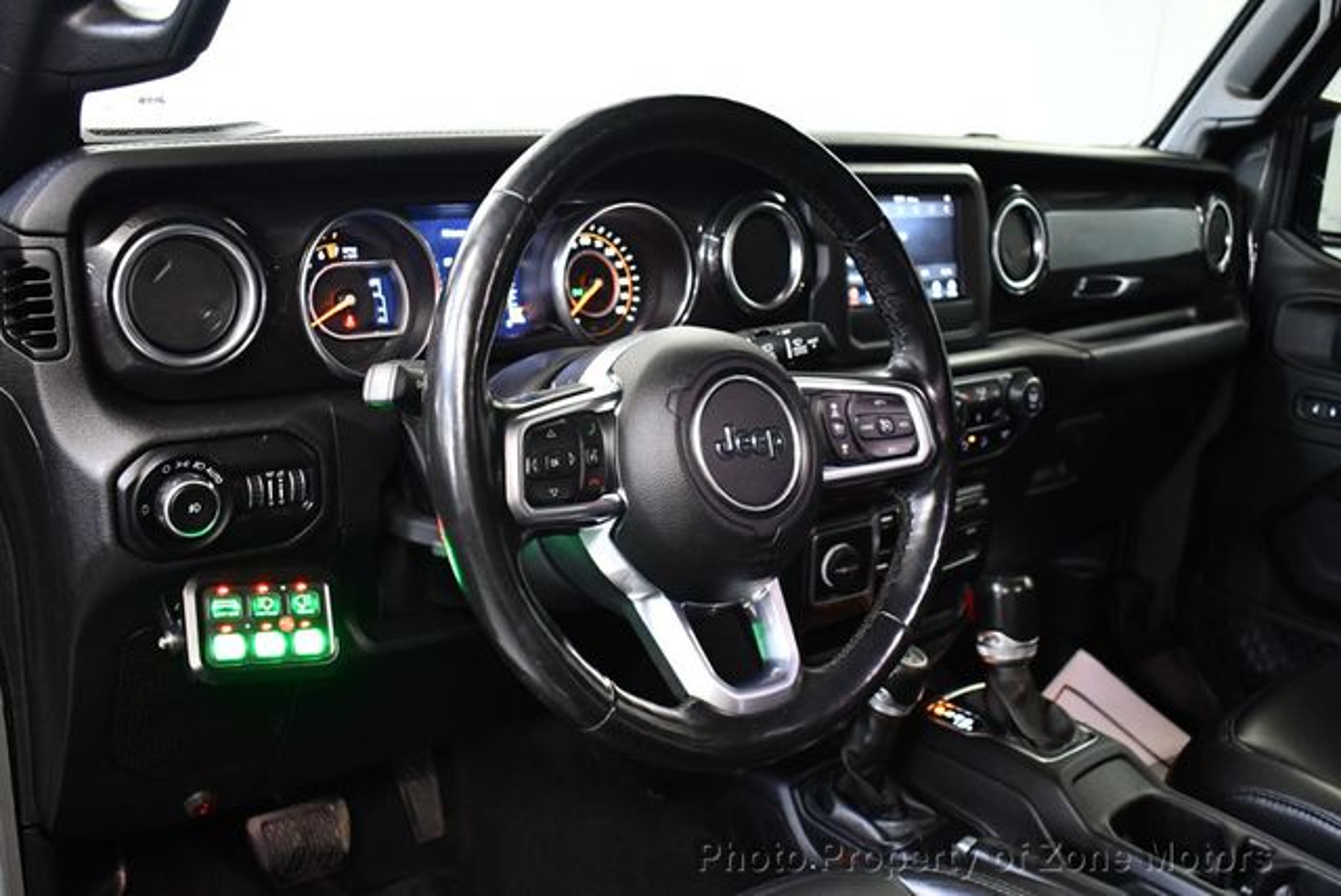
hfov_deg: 53.1
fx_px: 1342
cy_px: 448
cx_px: 670
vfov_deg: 36.9
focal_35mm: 36
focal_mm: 18
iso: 3200
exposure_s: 1/80
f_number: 3.5
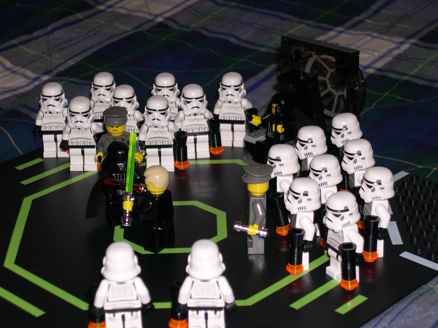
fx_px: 1164
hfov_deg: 21.3
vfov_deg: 16.1
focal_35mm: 92
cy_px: 164
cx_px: 219
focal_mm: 19.5
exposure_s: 1/60
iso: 100
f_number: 4.5
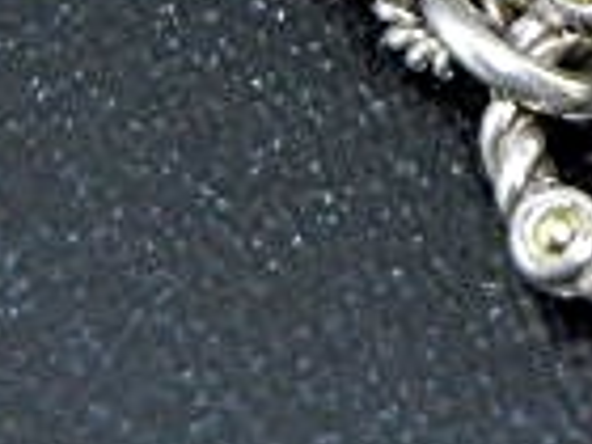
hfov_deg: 9.3
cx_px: 968
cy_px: -402
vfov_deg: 7.0
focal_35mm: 206
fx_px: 3523
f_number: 7.6
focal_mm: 8.1
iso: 800
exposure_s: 1/30
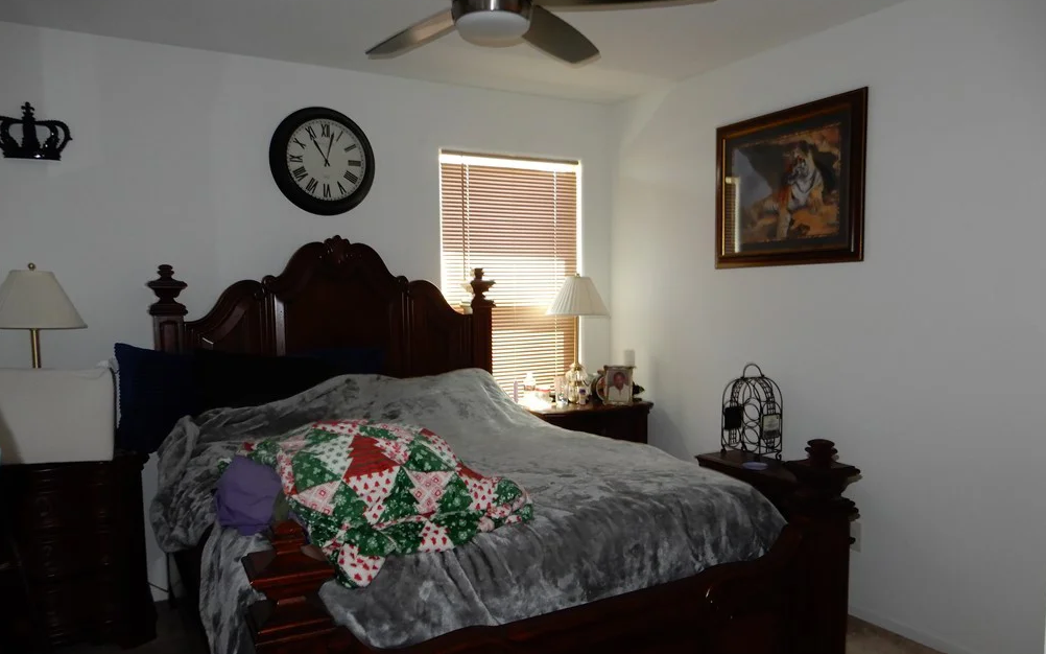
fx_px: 741
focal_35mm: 26
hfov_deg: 70.4
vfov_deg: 47.5
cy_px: 369
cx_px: 530
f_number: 3.4
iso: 200
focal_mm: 4.3
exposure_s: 1/30
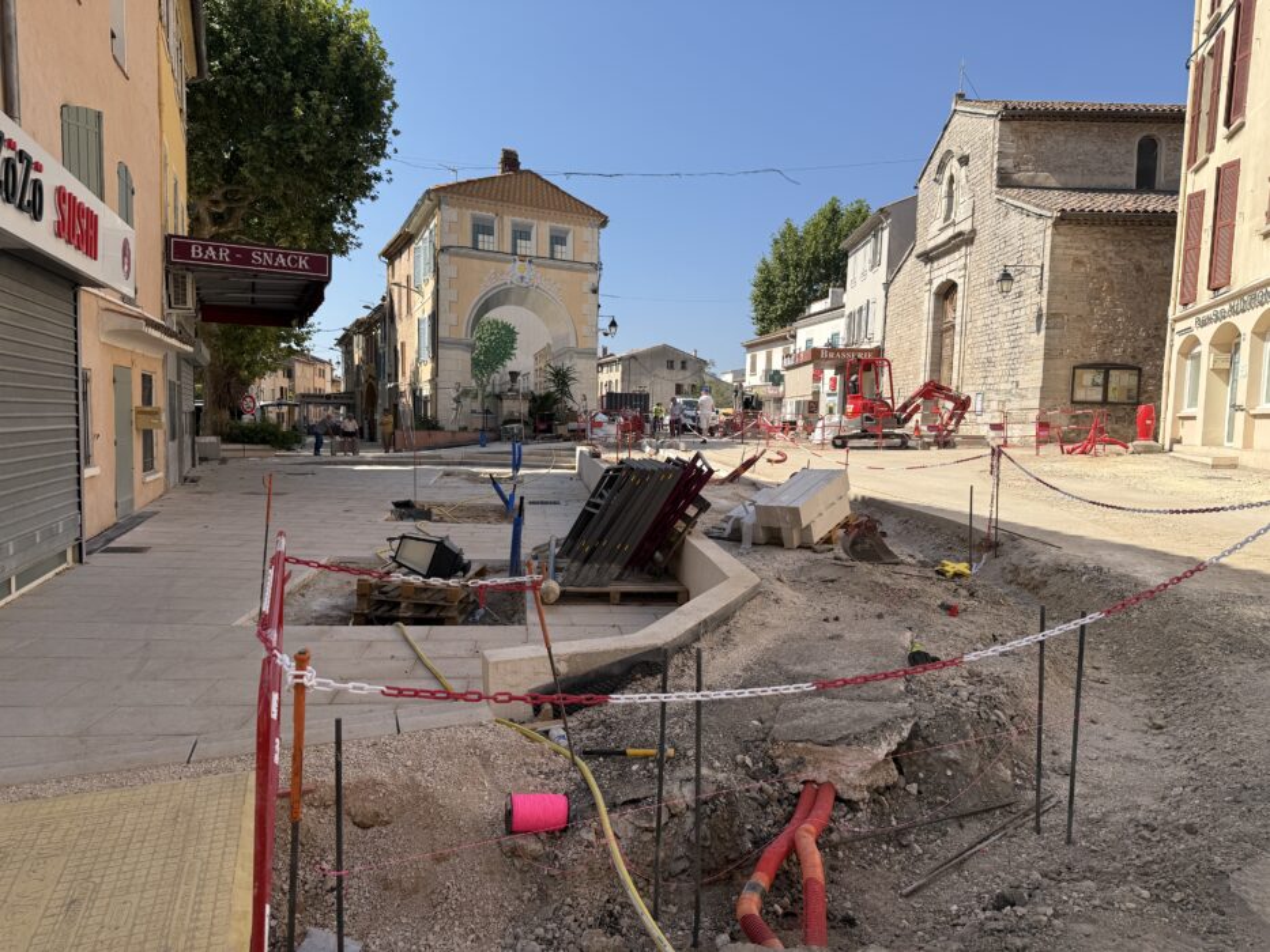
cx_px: 635
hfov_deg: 71.6
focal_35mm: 24
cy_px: 476
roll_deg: -1.7
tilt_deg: -4.5
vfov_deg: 56.8
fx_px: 881
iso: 80
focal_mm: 6.76
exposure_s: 1/4673
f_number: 1.78
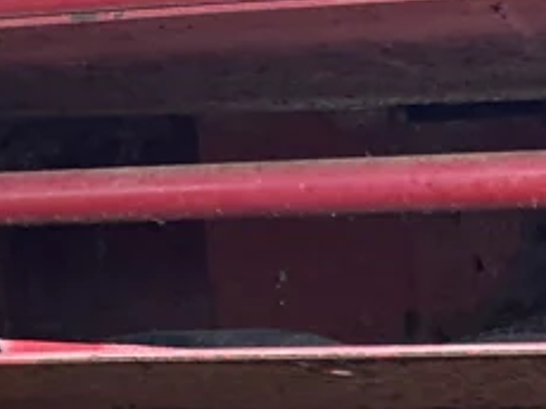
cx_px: 755
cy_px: 1248
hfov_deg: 11.5
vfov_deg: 7.7
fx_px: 2631
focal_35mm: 167
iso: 200
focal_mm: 6.76
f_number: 1.78
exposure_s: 1/114
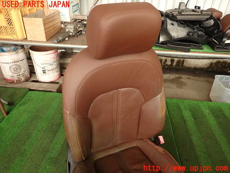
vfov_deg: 54.9
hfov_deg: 69.4
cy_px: 86
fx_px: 166
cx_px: 115
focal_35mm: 25
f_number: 2
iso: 200
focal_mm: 4.5
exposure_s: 1/60
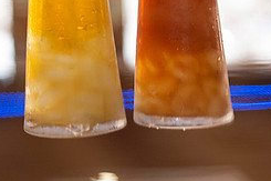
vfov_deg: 8.3
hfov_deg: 12.6
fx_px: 1226
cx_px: 108
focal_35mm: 163
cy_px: -19
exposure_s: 1/60
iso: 800
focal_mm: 50
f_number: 2.8
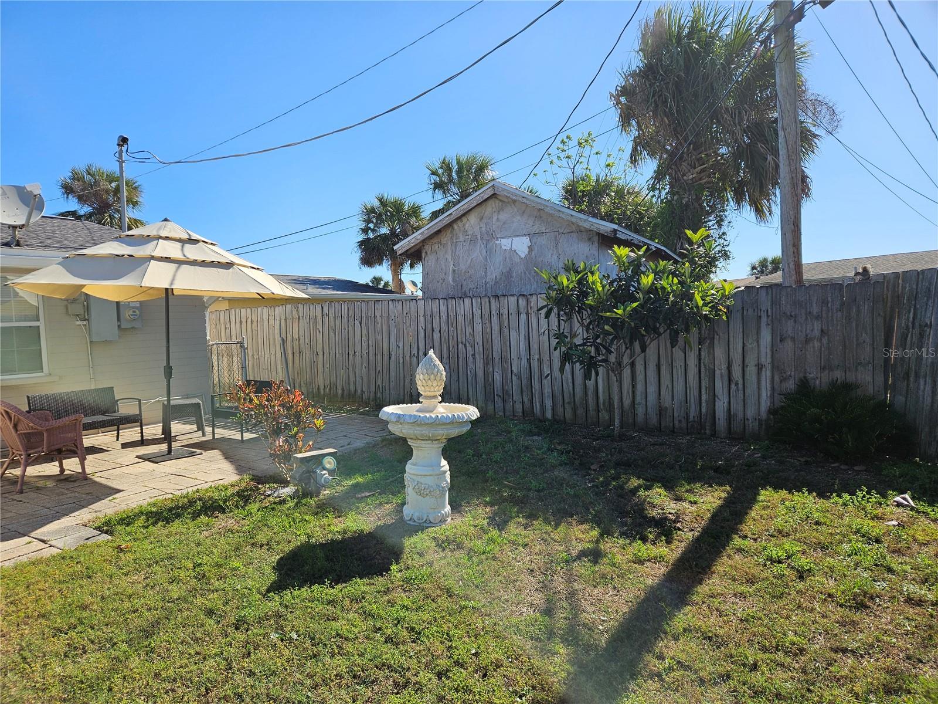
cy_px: 352
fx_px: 623
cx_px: 469
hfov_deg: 73.9
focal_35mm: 23
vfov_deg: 58.9
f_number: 1.8
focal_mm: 5.4
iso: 25
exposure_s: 1/1709
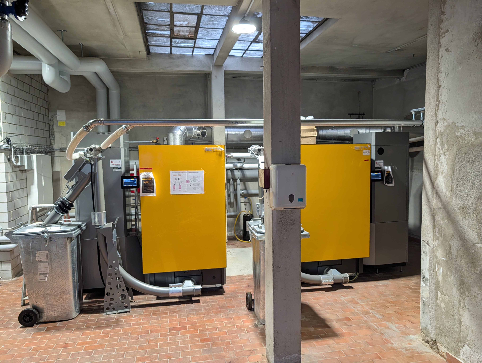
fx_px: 335
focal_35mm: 24
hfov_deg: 71.5
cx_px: 241
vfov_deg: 56.9
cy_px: 182
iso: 300
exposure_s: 1/189
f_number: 1.68
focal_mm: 6.9
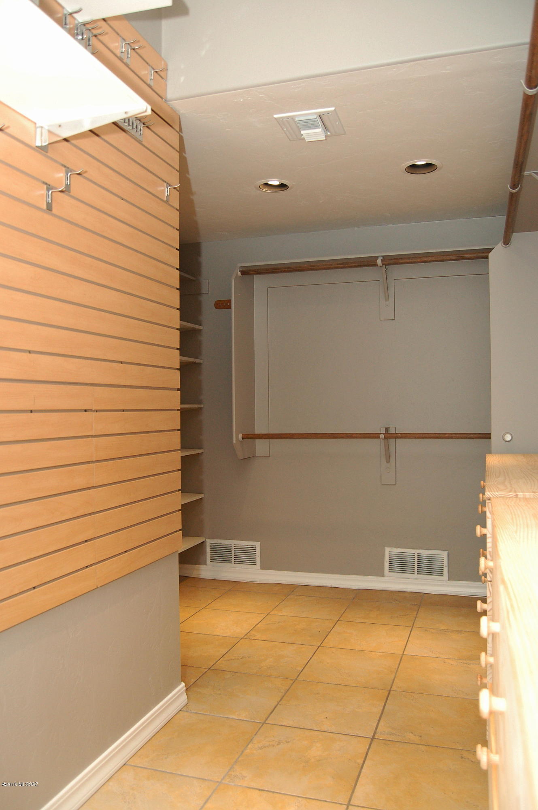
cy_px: 405
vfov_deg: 67.4
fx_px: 607
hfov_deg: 47.8
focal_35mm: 27
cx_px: 269
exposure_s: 1/60
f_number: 4
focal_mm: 18
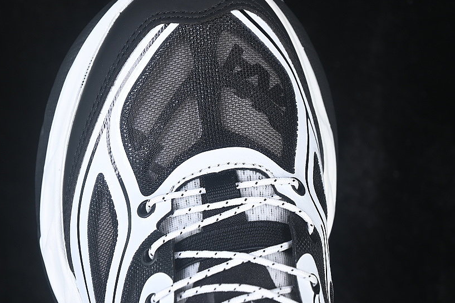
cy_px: 141
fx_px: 1251
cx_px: 203
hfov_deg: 20.6
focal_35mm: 99
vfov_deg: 13.8
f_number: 6.3
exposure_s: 1/50
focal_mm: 50
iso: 160
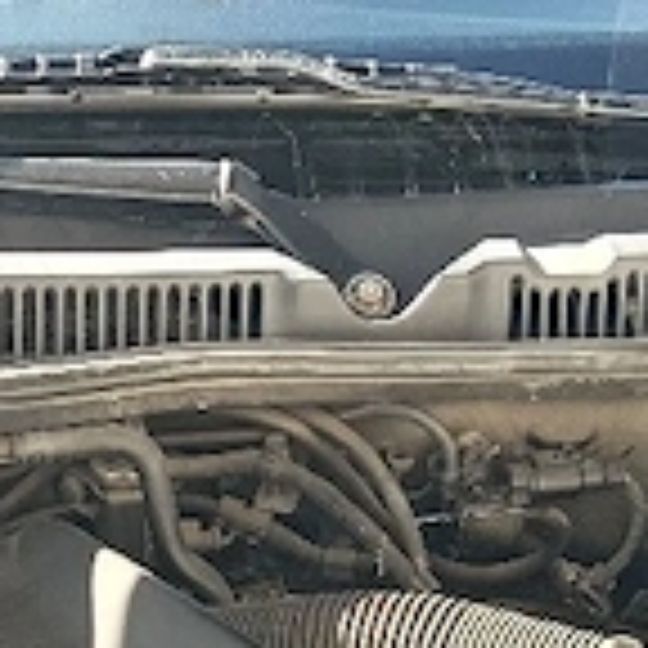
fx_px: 2817
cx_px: 18
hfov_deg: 13.0
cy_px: 1184
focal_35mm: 133
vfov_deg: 12.0
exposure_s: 1/101
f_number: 1.8
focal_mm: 3.98
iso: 64
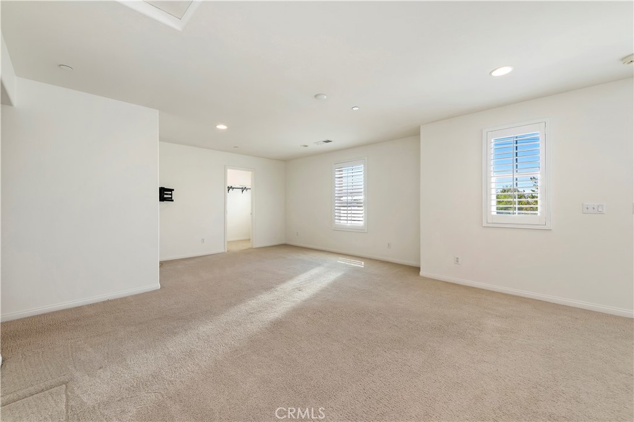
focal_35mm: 14
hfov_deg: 104.3
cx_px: 317
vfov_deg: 81.1
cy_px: 211
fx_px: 246
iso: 500
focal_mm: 14
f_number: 10
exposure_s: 1/20
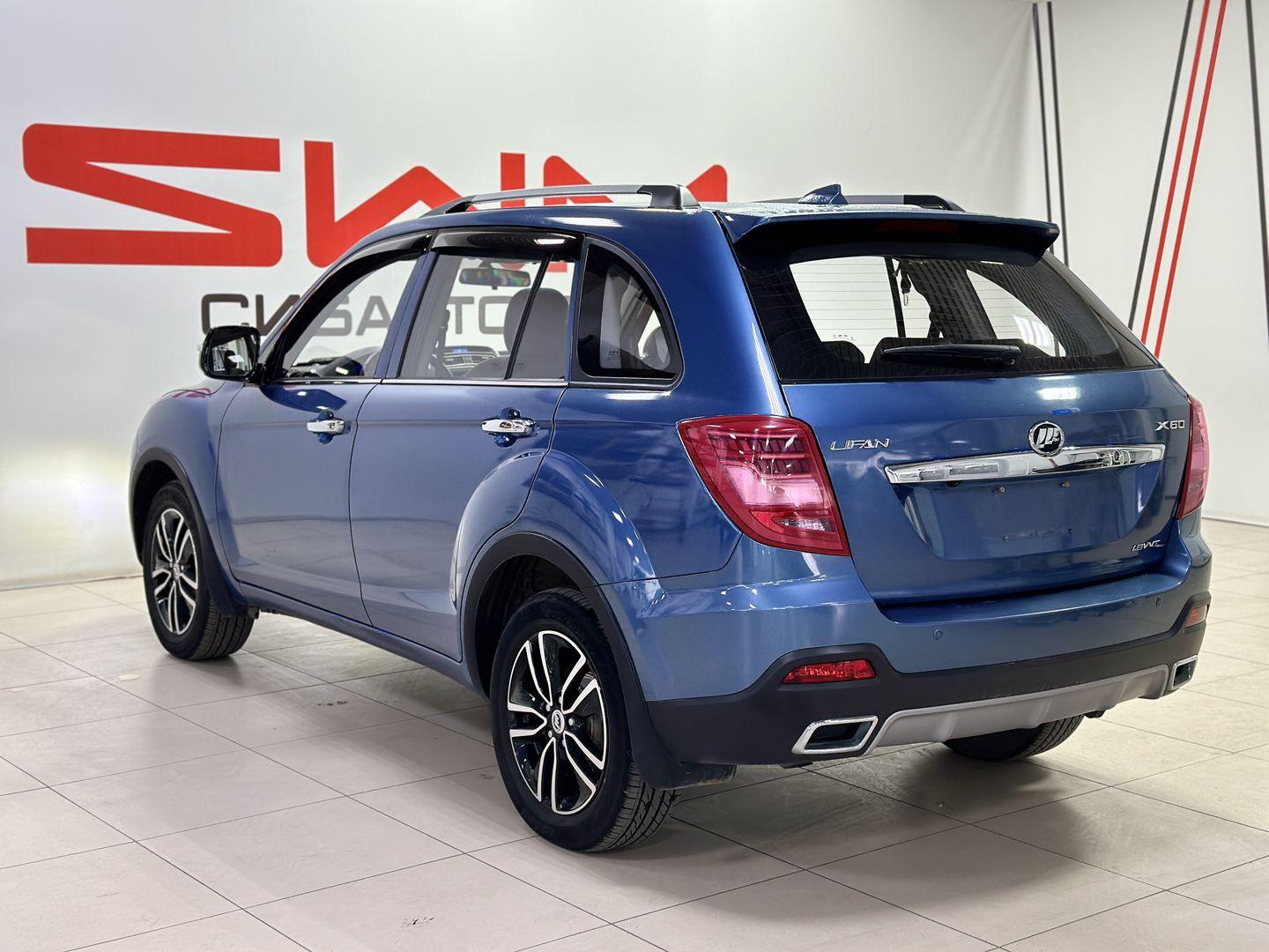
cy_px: 476
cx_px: 634
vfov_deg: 30.3
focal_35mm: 48
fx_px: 1760
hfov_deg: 39.7
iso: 125
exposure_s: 1/82
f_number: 1.78
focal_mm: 6.86
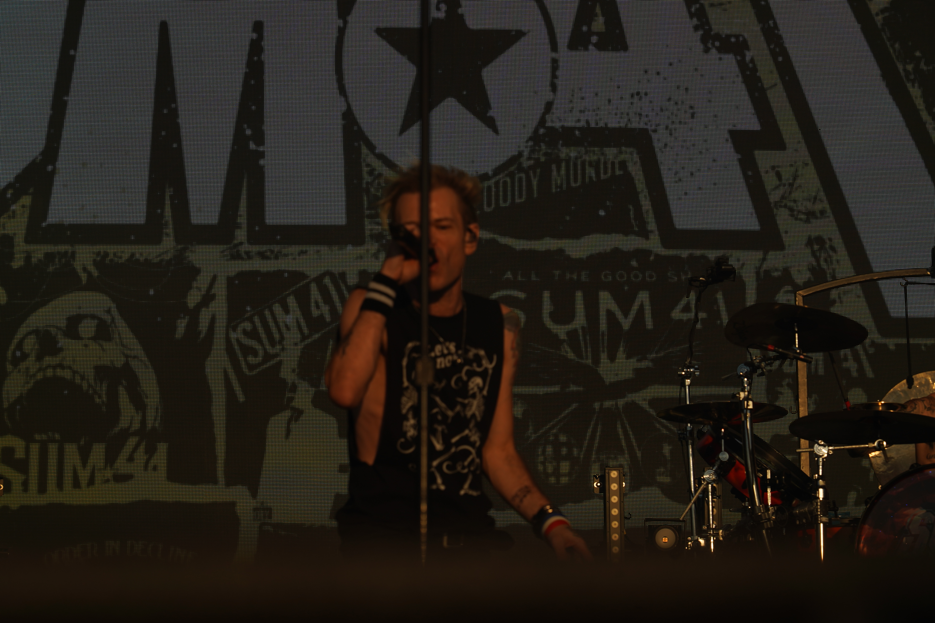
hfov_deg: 19.5
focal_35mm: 105
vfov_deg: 13.0
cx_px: 468
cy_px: 312
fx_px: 2727
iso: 100
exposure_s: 1/800
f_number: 8
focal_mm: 105
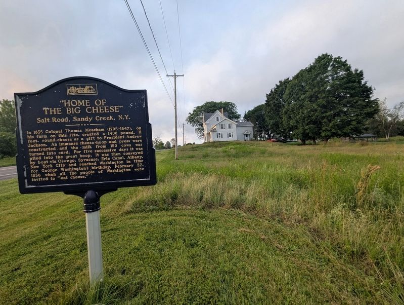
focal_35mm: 16
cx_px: 202
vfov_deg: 78.3
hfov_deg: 94.4
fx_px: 187
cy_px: 152
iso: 55
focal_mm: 2.35
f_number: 2.2
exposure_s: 1/189
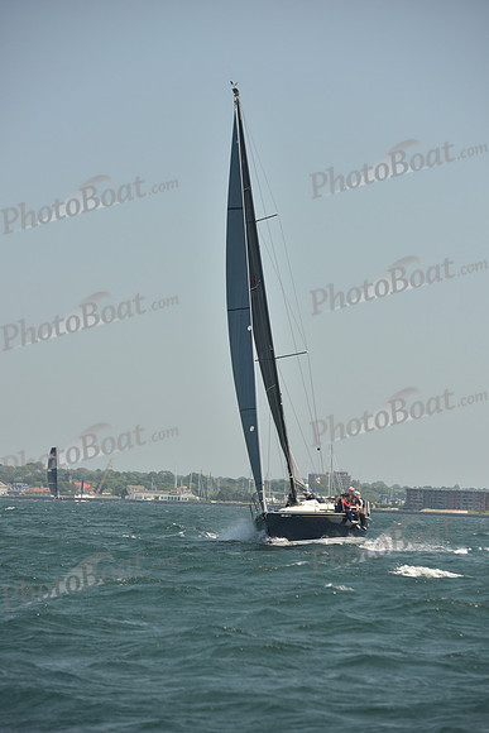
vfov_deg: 13.2
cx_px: 244
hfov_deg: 8.9
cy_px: 366
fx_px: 3156
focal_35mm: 155
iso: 250
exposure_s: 1/640
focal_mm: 155
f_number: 5.6
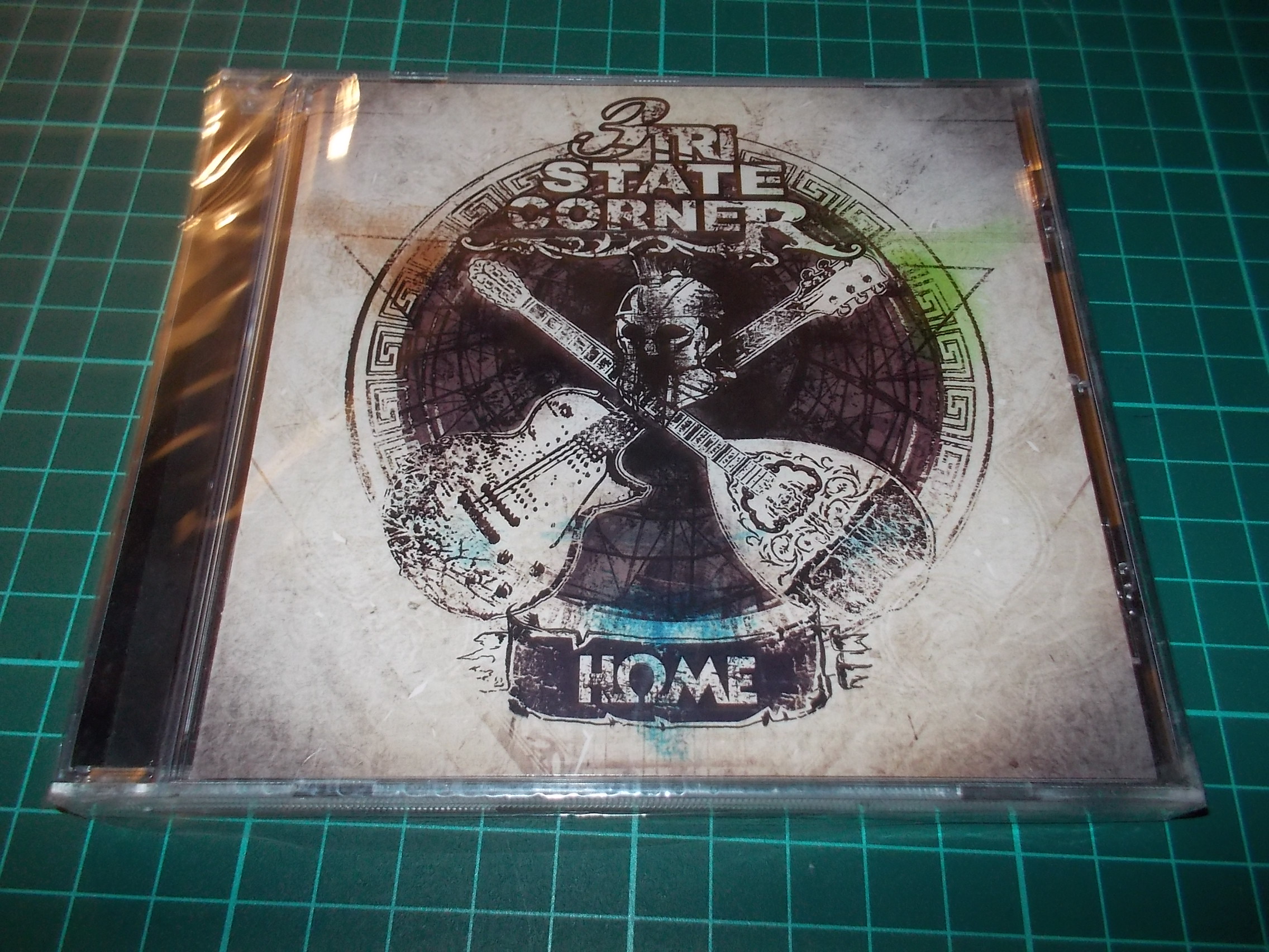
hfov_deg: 61.7
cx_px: 634
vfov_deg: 48.2
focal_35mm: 29
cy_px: 476
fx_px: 1063
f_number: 3.3
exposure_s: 1/30
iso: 200
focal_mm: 4.1
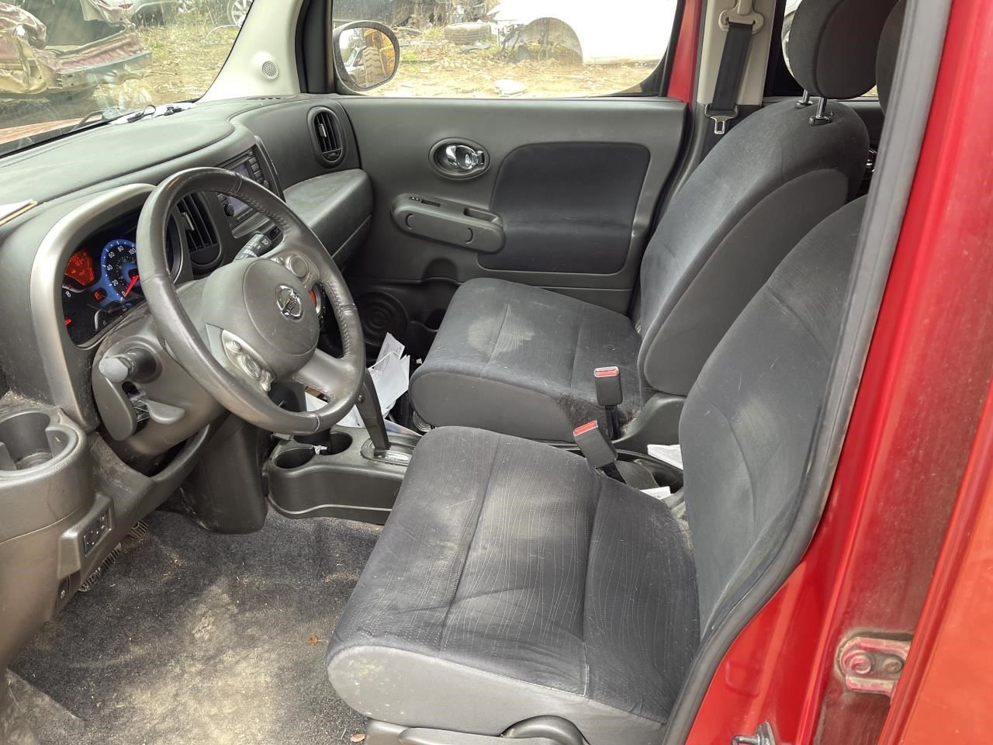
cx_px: 496
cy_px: 372
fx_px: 717
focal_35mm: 25
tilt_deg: -31.0
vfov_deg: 54.9
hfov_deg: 69.4
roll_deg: -1.2
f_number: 1.6
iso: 125
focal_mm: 5.1
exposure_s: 1/108
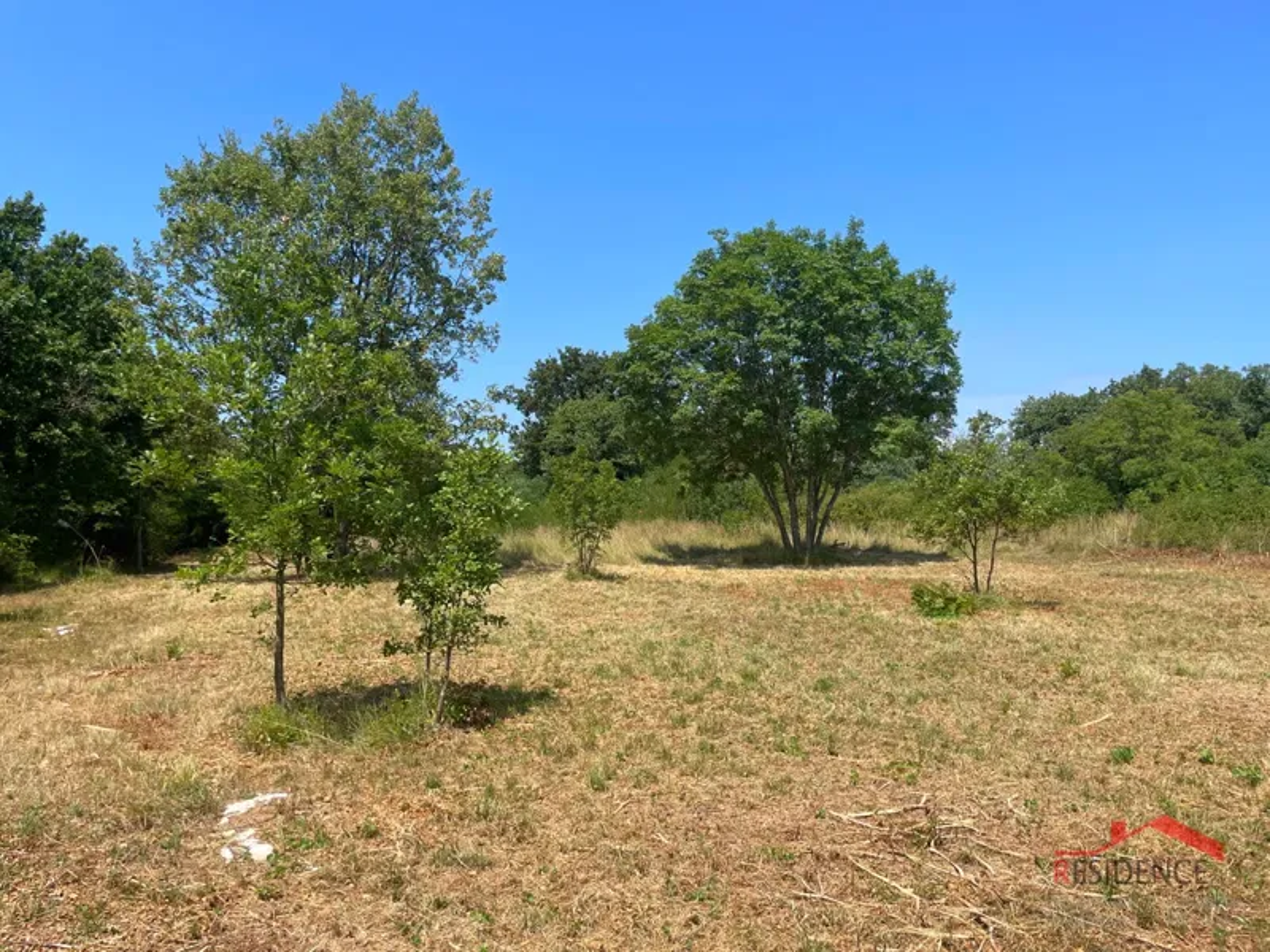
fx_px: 954
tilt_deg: +4.9
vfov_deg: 53.1
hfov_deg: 67.3
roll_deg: +0.3
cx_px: 635
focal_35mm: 26
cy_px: 476
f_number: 1.6
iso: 32
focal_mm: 4.2
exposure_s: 1/2959
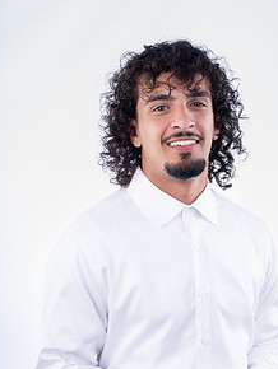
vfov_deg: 24.5
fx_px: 845
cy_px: 253
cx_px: 179
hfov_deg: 18.7
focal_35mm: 79
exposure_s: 1/200
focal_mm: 53
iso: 100
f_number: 8
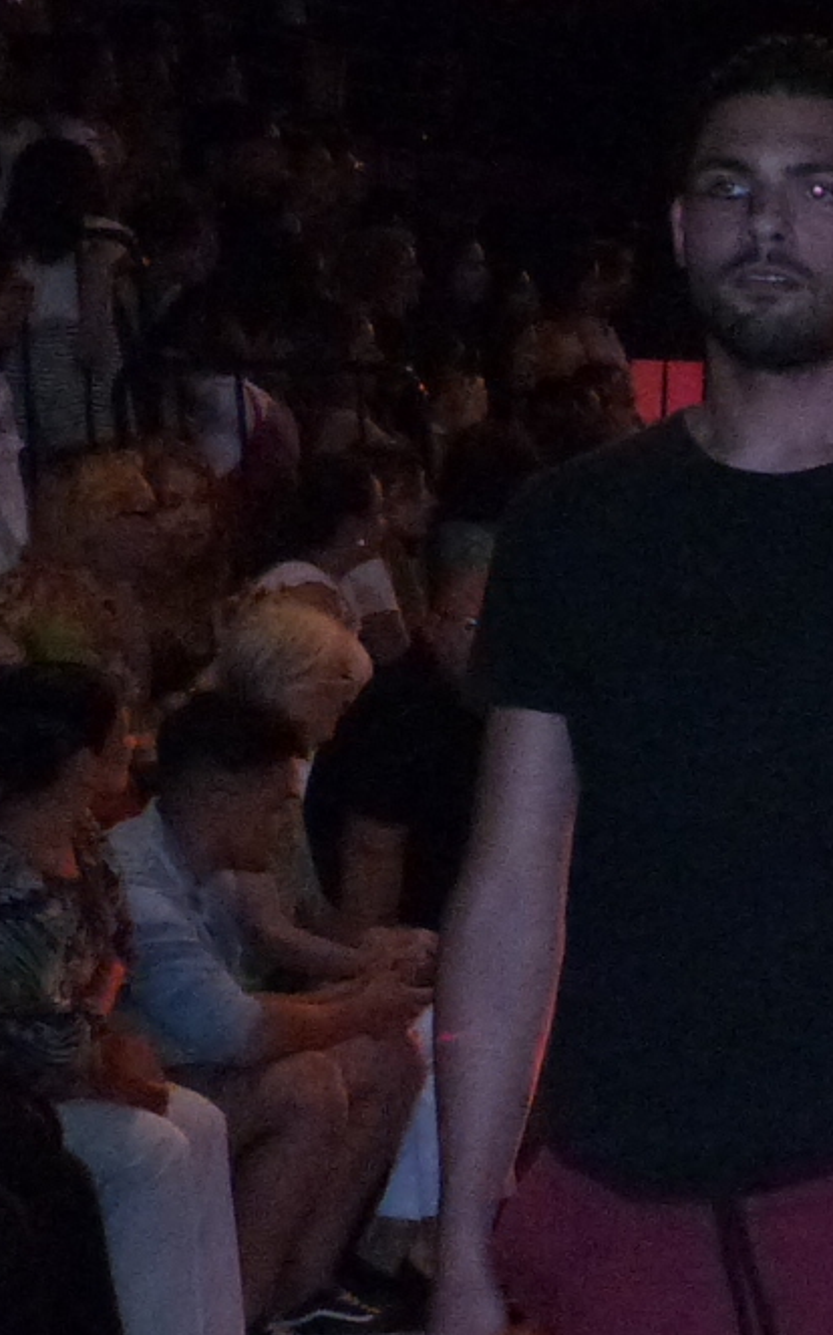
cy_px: 870
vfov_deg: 15.9
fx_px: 4761
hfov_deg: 9.2
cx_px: 1869
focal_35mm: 131
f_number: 3
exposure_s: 1/60
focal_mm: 5.6
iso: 400
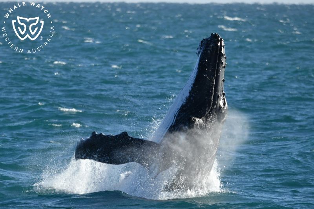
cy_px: 104
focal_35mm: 420
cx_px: 157
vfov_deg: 3.3
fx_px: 3662
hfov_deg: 4.9
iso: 1250
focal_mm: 420
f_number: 6
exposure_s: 1/8000
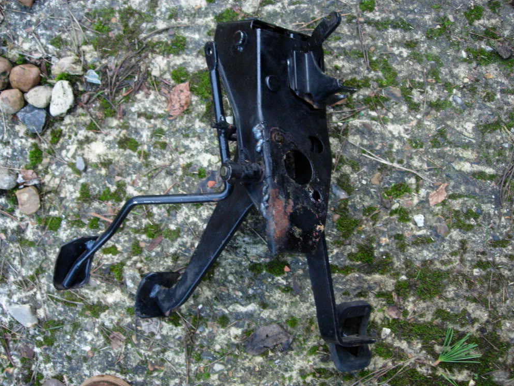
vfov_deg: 36.8
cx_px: 261
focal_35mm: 39
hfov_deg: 47.9
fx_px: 579
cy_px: 190
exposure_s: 1/31
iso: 200
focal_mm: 7.8
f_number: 2.8
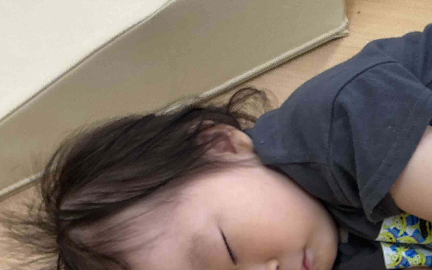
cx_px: 449
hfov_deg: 27.4
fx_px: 824
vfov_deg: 18.3
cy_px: 242
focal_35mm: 70
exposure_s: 1/120
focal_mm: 3
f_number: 1.8
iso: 64
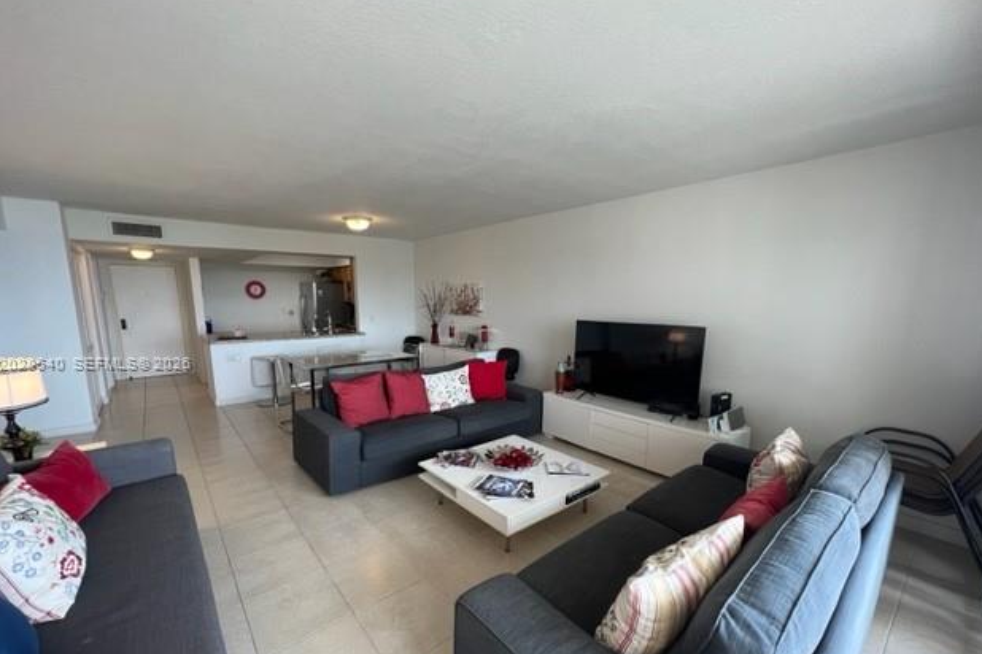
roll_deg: +0.0
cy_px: 364
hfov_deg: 104.2
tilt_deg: -9.9
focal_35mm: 14
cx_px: 481
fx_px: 382
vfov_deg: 80.9
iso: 160
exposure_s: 1/120
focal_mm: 1.57
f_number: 1.8
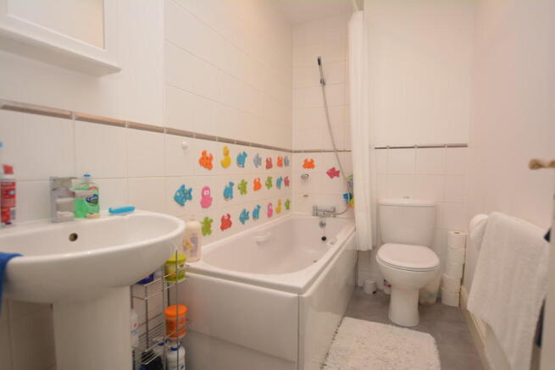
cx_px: 278
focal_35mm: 18
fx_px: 278
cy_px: 185
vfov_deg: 67.4
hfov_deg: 90.0
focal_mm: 12
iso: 400
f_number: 4
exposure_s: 1/60
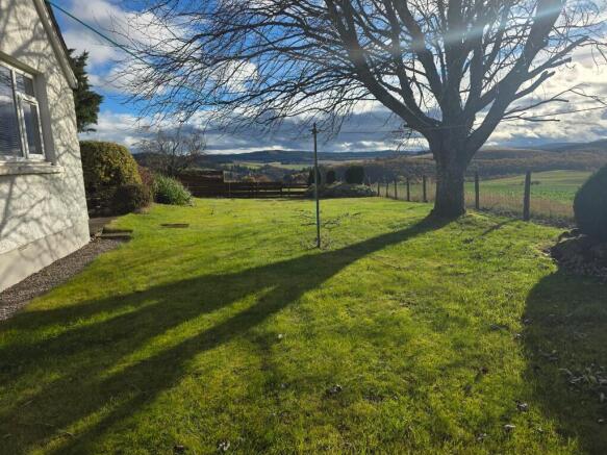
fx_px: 403
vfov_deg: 58.9
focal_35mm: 23
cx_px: 304
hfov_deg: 73.9
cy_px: 228
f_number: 1.7
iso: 80
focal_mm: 6.3
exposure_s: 1/7061
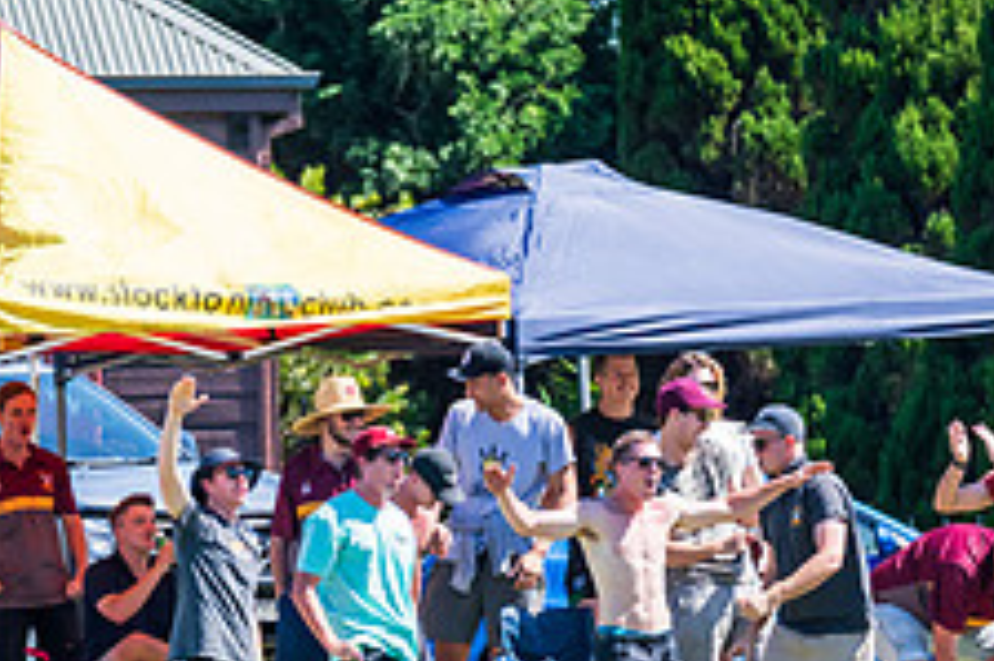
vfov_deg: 1.5
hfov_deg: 2.3
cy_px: 539
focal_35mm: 908
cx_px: 599
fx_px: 25052
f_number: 8
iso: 640
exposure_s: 1/1600
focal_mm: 350
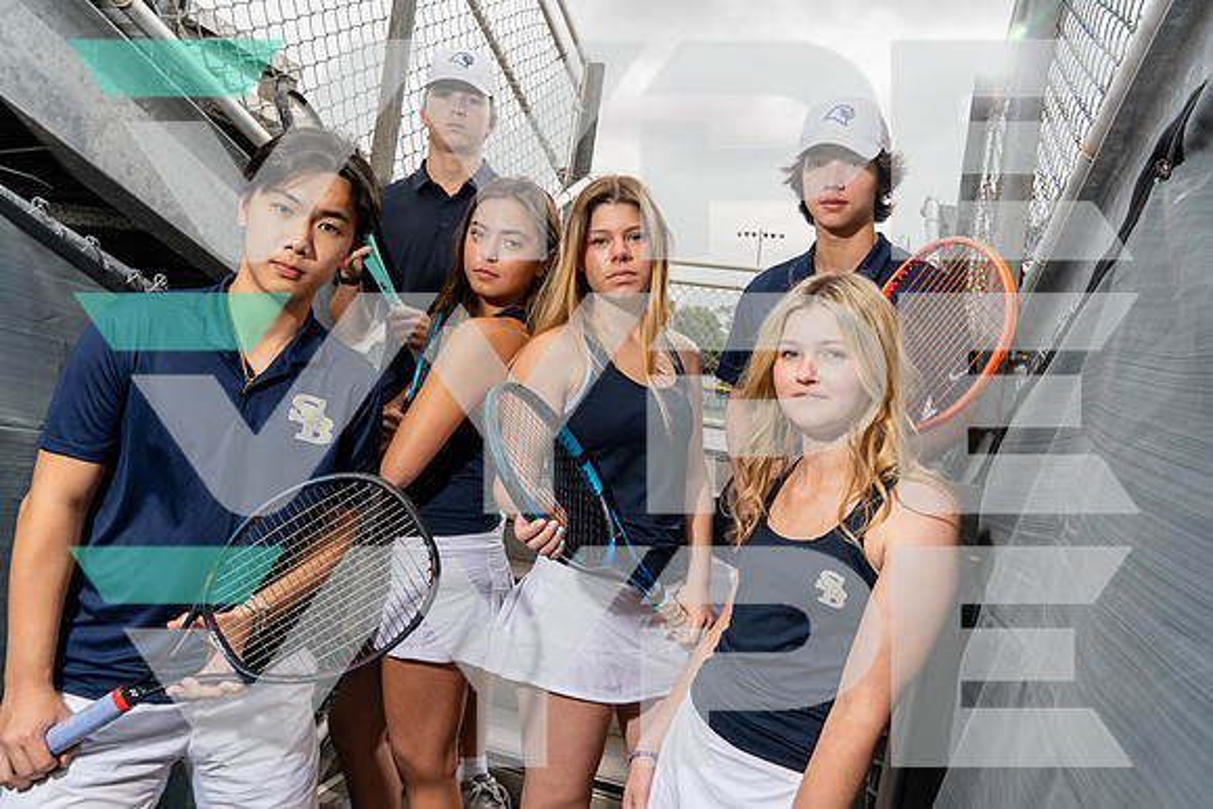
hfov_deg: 69.4
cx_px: 606
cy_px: 404
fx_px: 876
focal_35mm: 26
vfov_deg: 49.6
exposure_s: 1/160
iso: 200
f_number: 8
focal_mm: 26
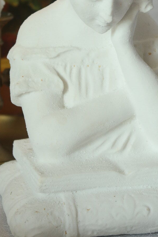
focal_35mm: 147
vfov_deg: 13.9
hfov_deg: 9.3
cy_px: 48
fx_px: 968
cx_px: 115
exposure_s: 1/30
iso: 400
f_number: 5.6
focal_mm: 50
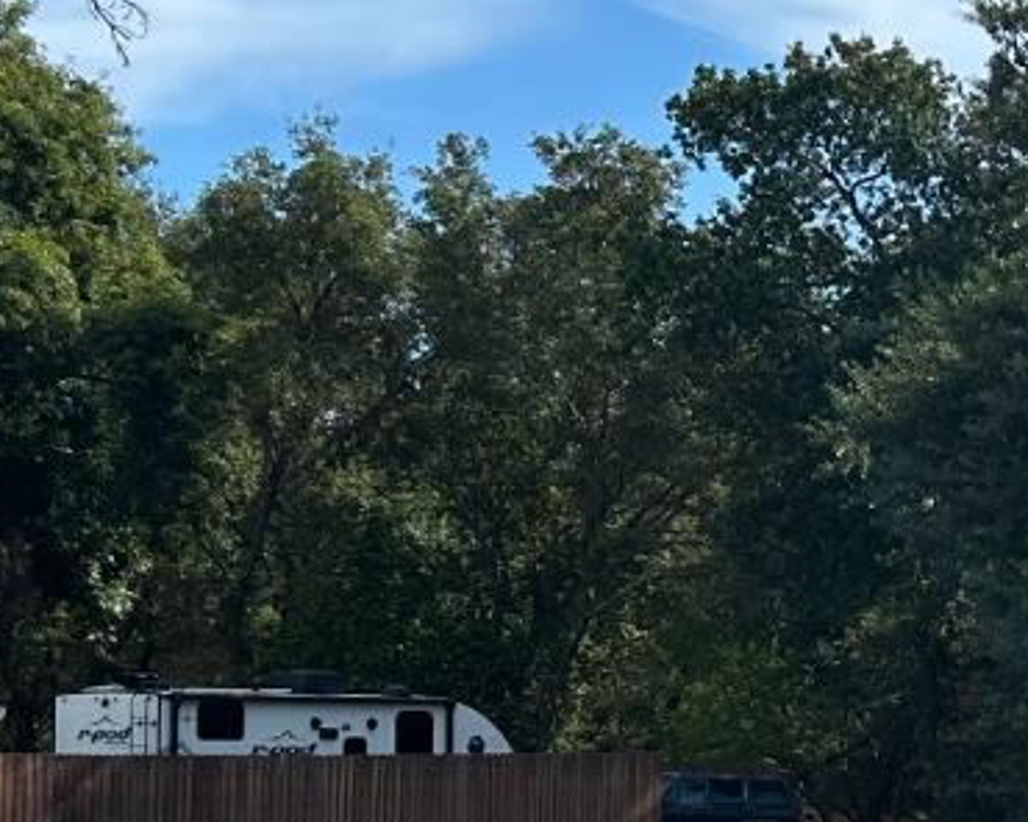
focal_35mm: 103
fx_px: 3134
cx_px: 1153
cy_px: 626
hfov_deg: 17.9
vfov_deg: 14.9
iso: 50
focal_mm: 5.7
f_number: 1.5
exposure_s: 1/4115
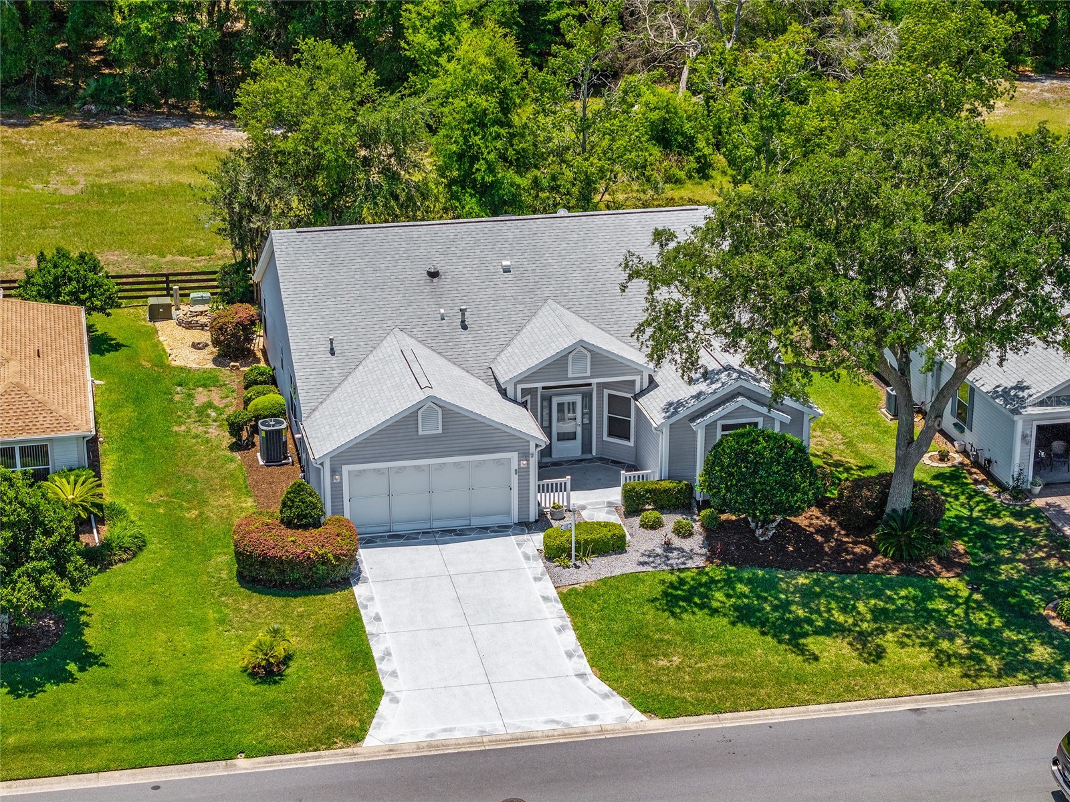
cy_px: 401
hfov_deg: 27.8
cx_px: 535
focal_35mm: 70
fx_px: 2164
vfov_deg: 21.0
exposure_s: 1/500
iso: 190
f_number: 2.8
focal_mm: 19.35
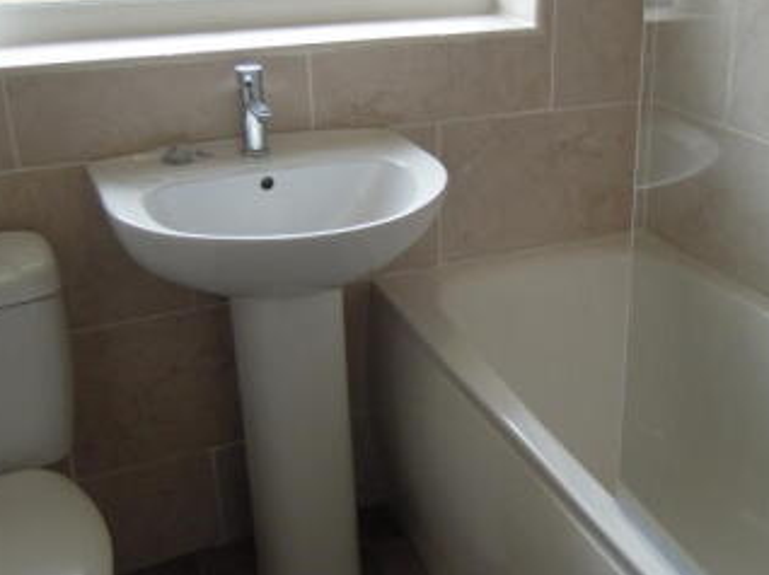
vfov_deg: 32.8
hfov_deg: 42.5
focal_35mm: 44
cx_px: 495
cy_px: 252
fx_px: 977
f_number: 1.8
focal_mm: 4.3
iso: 280
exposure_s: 1/80
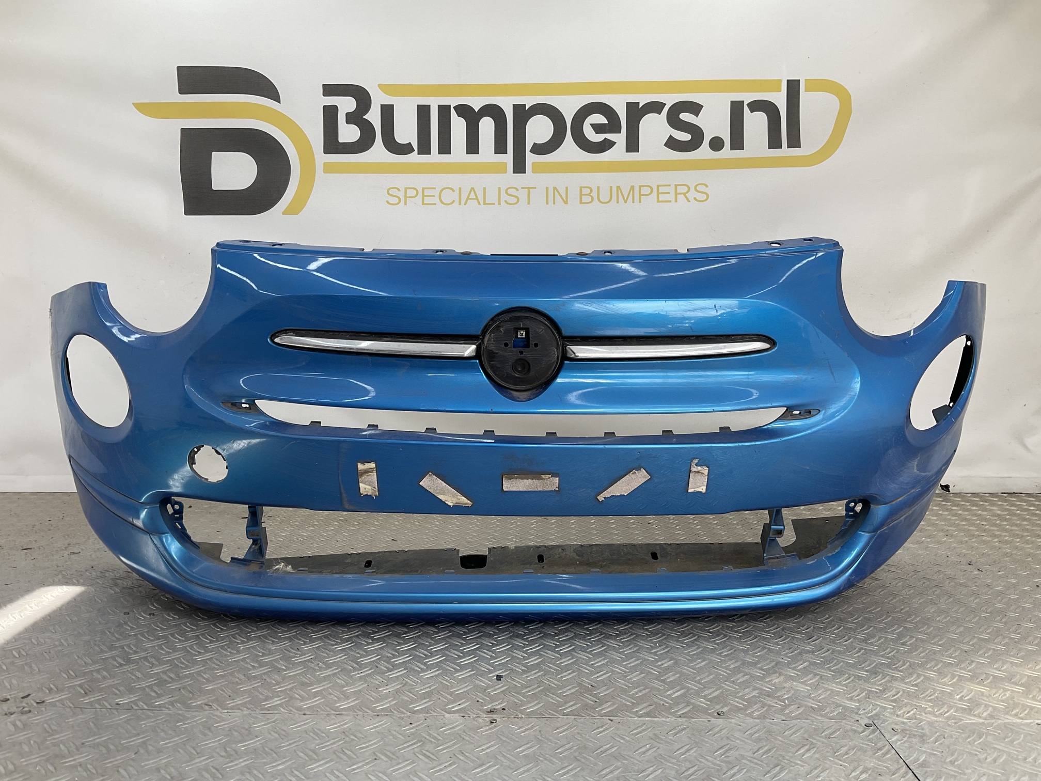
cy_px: 390
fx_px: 872
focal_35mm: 29
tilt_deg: -6.9
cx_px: 520
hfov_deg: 61.7
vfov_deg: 48.2
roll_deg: -1.4
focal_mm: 3
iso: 16
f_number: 1.8
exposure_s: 1/161
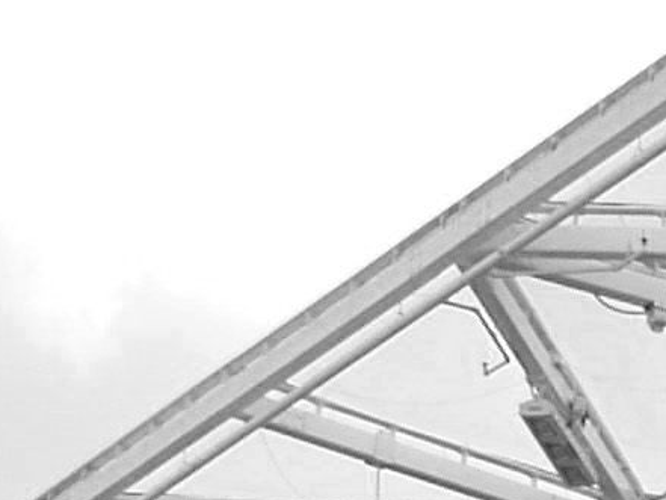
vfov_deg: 5.9
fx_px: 4561
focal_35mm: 237
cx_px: 1500
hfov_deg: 7.8
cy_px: 1353
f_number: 4.5
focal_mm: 16
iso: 100
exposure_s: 1/640
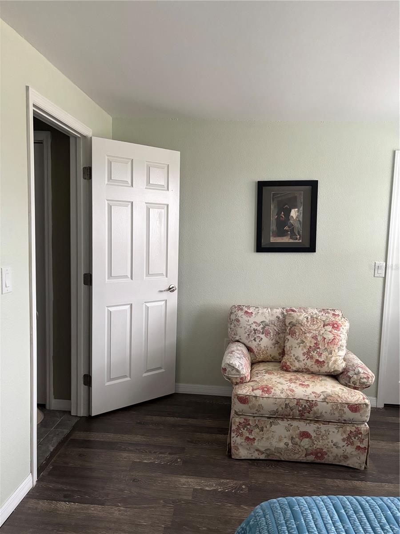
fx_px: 401
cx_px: 200
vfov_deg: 67.3
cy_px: 267
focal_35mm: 26
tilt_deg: -6.4
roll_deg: -2.3
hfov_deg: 53.1
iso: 500
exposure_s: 1/60
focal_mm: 5.96
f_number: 1.6
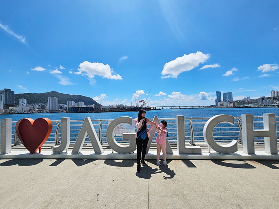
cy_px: 104
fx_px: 105
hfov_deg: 106.2
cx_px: 140
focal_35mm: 13
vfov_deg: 89.9
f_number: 2.2
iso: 50
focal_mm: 2.2
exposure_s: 1/5357
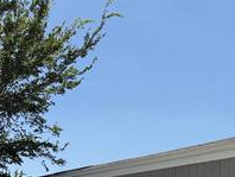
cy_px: 226
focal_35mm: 62
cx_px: 177
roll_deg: -0.2
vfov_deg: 21.6
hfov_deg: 30.6
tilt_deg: +0.4
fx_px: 421
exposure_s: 1/5714
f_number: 1.78
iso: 80
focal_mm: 6.76
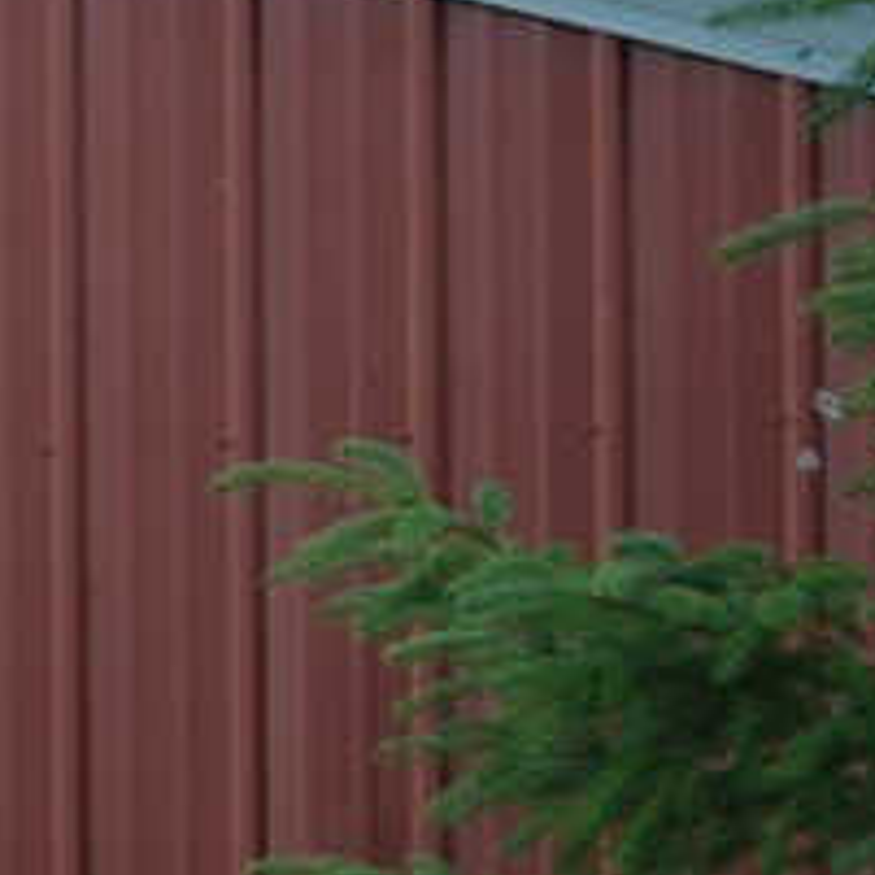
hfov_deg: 7.3
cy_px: 912
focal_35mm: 220
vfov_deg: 7.9
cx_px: -1430
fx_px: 6292
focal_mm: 32
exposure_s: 1/200
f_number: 7.1
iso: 200
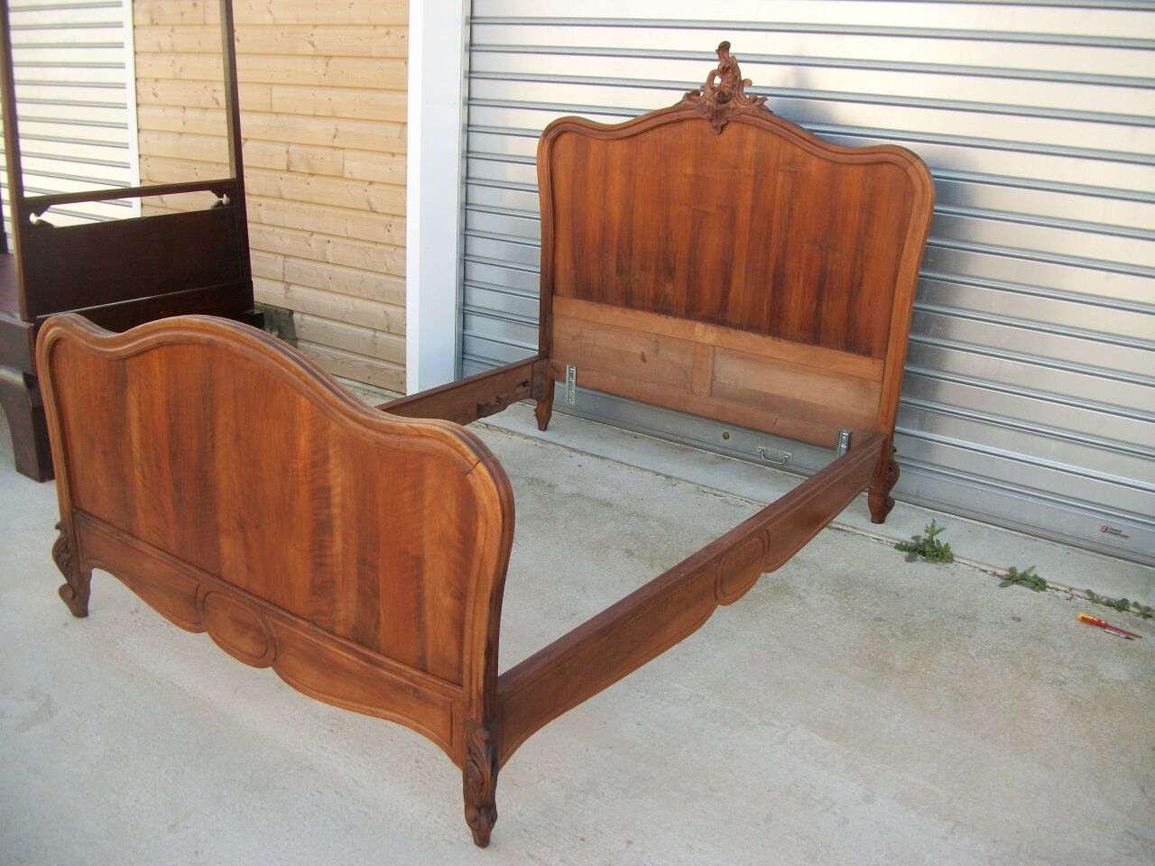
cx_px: 578
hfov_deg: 56.8
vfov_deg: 44.2
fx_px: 1068
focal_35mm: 32
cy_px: 433
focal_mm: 5.7
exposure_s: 1/200
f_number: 2.9
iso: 80
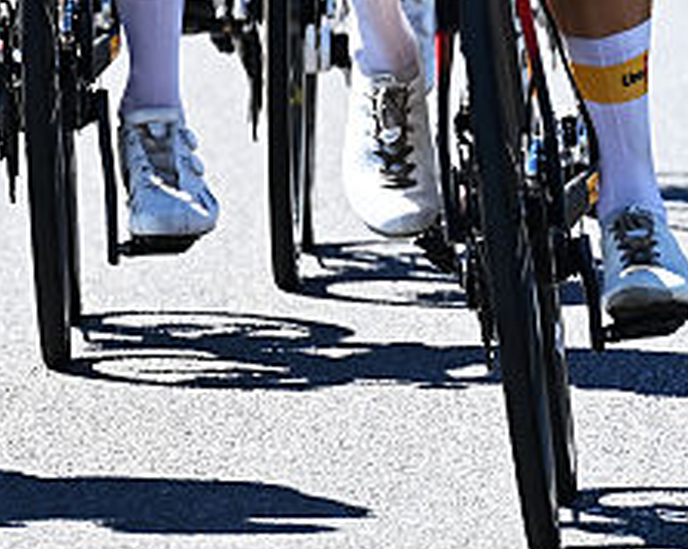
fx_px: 26326
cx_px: 845
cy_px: -281
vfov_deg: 1.2
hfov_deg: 1.5
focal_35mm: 1294
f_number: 4
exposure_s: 1/1600
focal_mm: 200
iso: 250
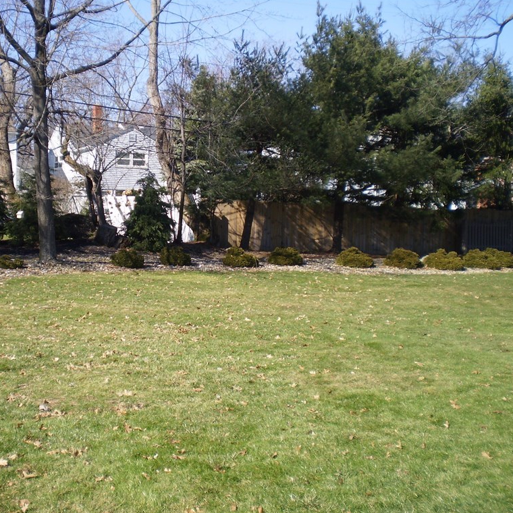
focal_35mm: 50
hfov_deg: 33.8
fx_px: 838
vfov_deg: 34.0
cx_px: 190
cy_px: 255
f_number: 3.5
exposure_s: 1/640
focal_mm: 7.4
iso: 64
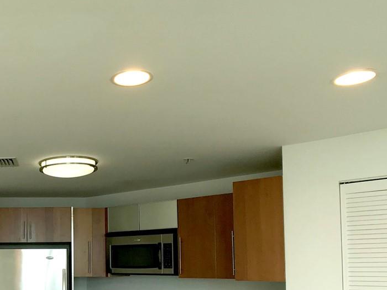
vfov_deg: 22.5
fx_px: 716
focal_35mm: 64
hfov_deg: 29.1
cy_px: 246
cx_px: 44
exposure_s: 1/181
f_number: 1.8
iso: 20
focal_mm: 3.99
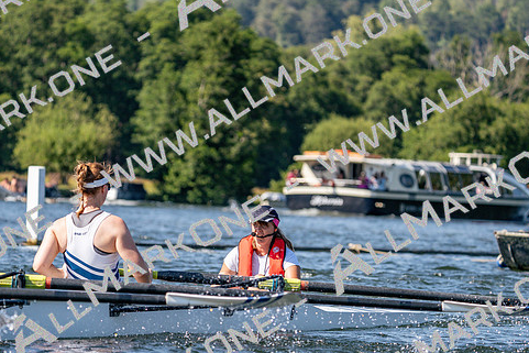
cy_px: 192
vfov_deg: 5.7
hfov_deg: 8.5
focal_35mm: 241
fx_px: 3542
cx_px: 236
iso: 320
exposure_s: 1/1600
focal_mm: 200
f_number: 5.6
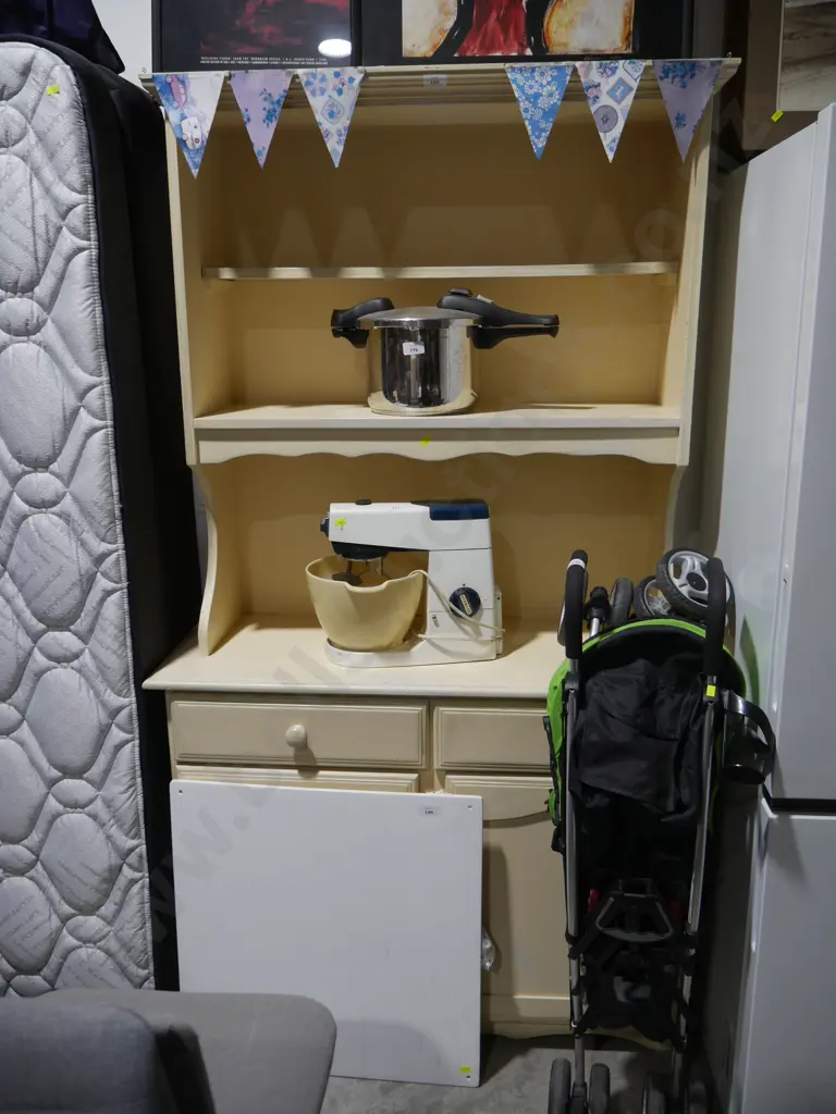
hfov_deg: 49.7
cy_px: 557
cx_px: 418
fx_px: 902
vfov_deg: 63.4
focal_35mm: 28
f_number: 3.5
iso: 200
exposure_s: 1/100
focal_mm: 14
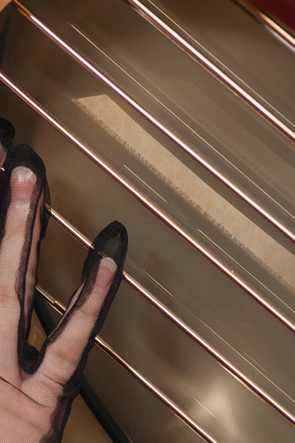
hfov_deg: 1.8
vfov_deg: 2.8
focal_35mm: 744
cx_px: -212
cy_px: 228
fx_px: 9138
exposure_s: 1/160
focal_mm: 200
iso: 200
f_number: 6.3
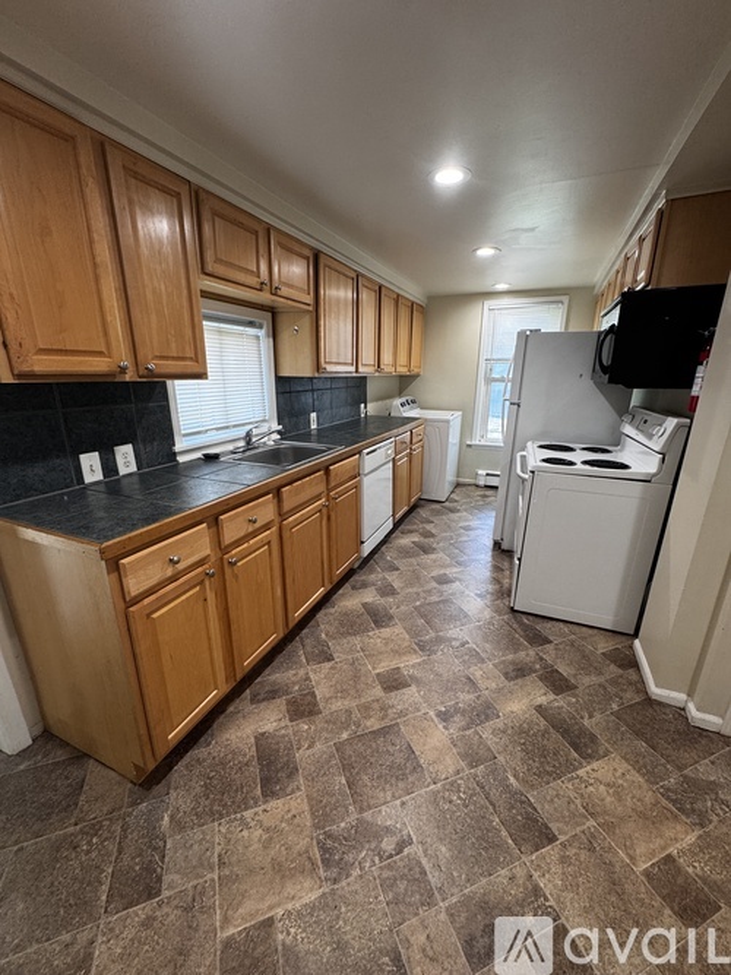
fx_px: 394
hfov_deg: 85.7
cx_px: 366
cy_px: 488
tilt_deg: -16.6
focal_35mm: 14
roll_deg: +0.0
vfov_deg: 102.1
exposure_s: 1/60
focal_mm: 2.22
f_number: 2.2
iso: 160
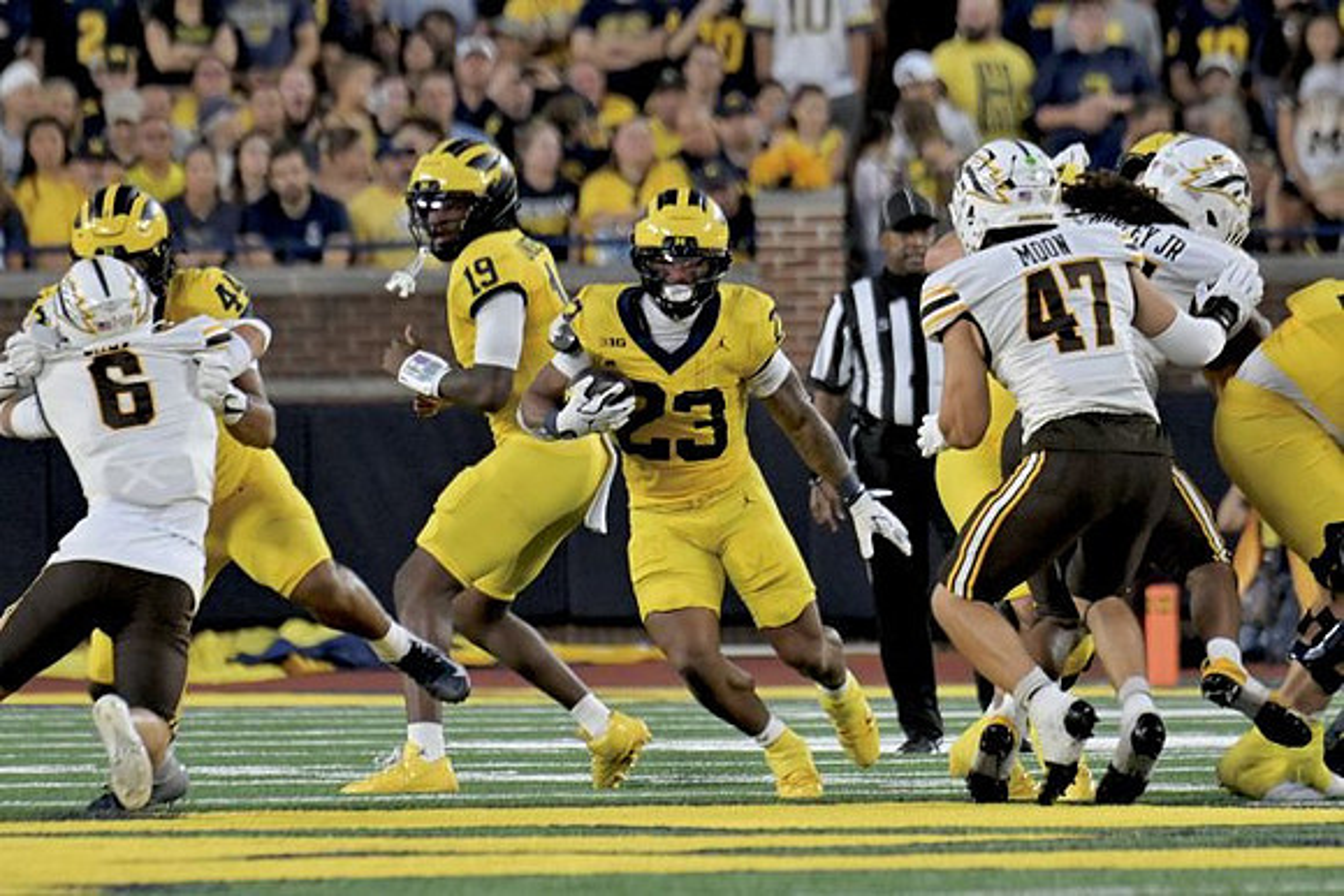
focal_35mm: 600
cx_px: 672
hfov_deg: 3.4
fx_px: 22404
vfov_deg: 2.3
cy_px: 448
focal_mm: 400
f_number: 5.6
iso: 4000
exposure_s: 1/1000
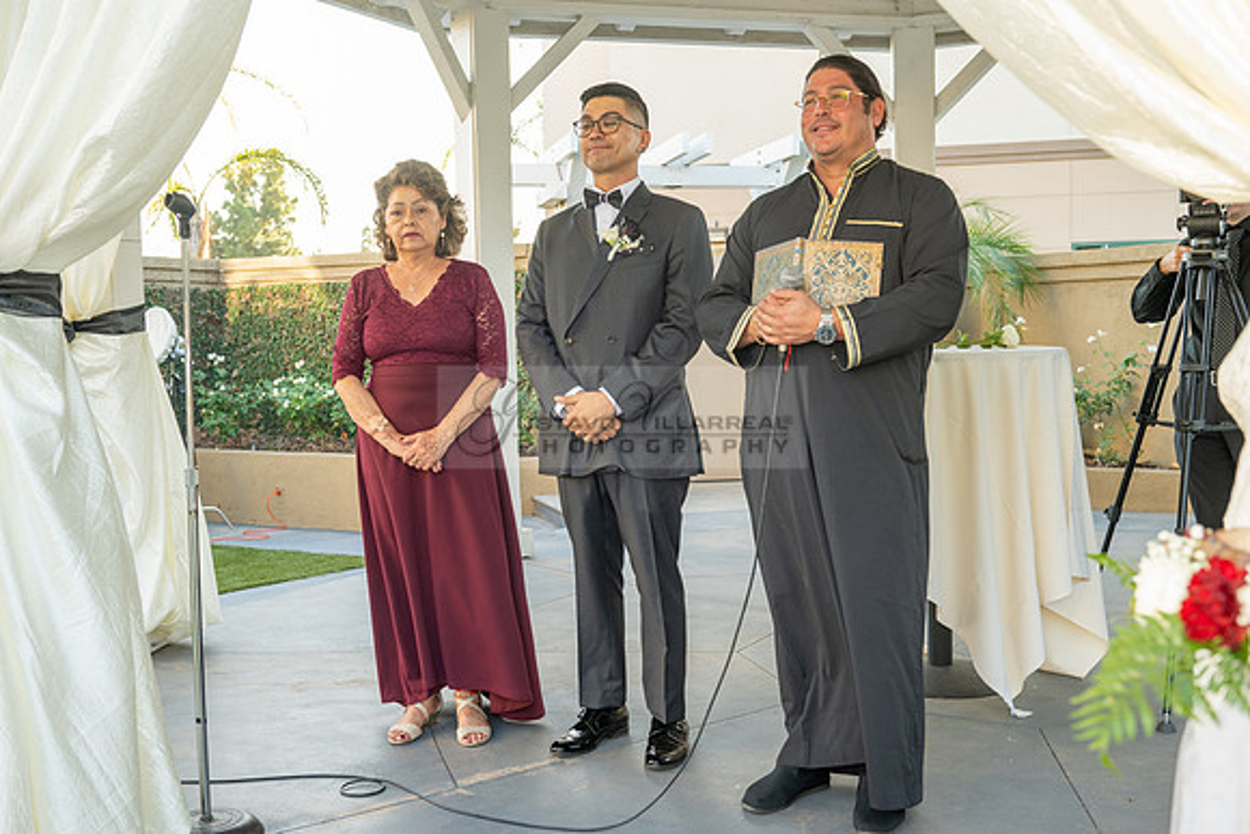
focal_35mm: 38
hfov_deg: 50.7
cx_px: 625
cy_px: 417
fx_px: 1320
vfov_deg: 35.1
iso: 500
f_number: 5.6
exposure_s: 1/125
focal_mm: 38
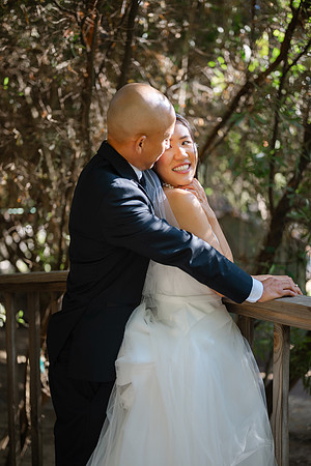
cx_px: 156
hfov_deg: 27.0
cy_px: 233
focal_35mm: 50
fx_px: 648
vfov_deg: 39.6
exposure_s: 1/200
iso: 64
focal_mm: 50
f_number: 1.8
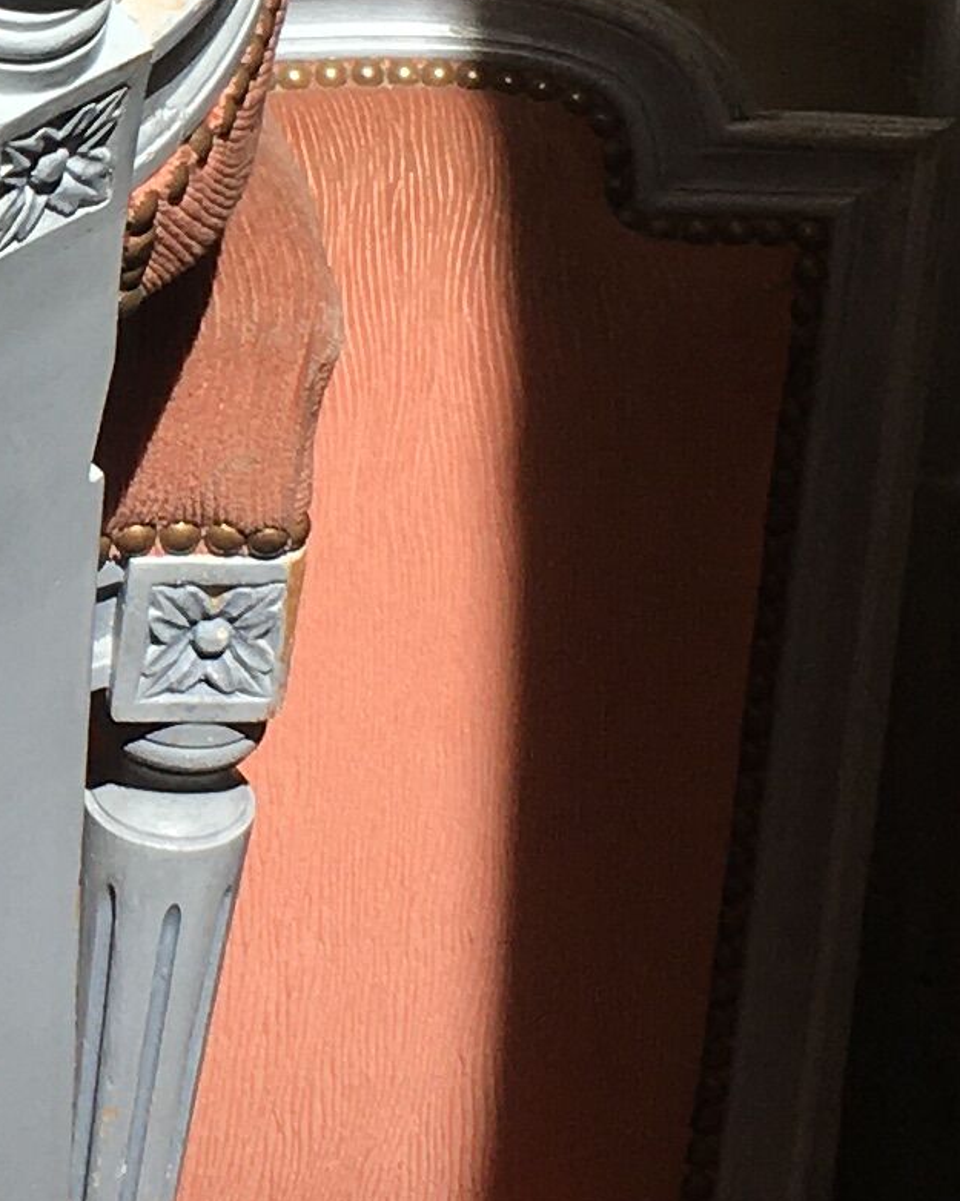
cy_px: 177
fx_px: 5188
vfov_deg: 13.1
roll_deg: +2.7
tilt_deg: -22.1
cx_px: -524
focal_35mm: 146
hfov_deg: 10.2
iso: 25
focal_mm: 4.15
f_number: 2.2
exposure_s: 1/1508
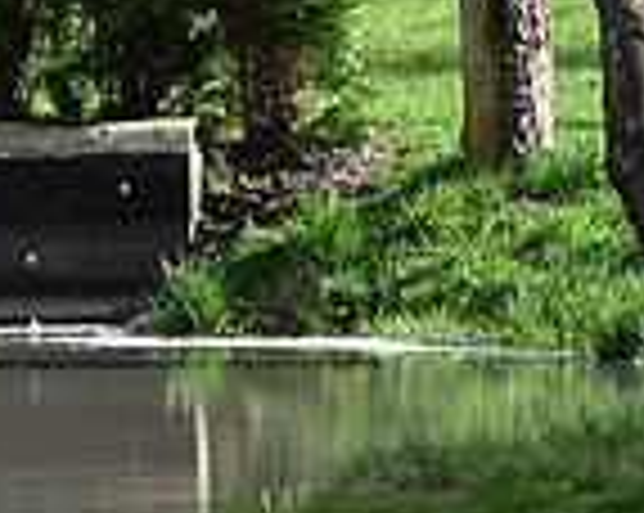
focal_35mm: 802
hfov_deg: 2.4
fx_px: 15265
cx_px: -630
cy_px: 124
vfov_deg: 1.9
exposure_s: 1/1250
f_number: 5.6
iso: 560
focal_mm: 210
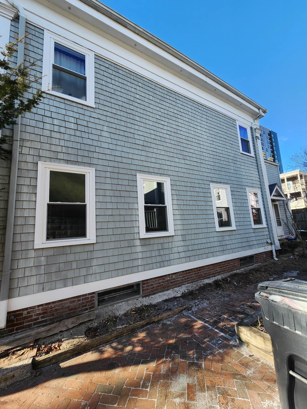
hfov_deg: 89.9
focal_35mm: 13
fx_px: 154
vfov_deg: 106.2
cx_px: 154
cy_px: 204
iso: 50
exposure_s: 1/503
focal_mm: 2.2
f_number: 2.2
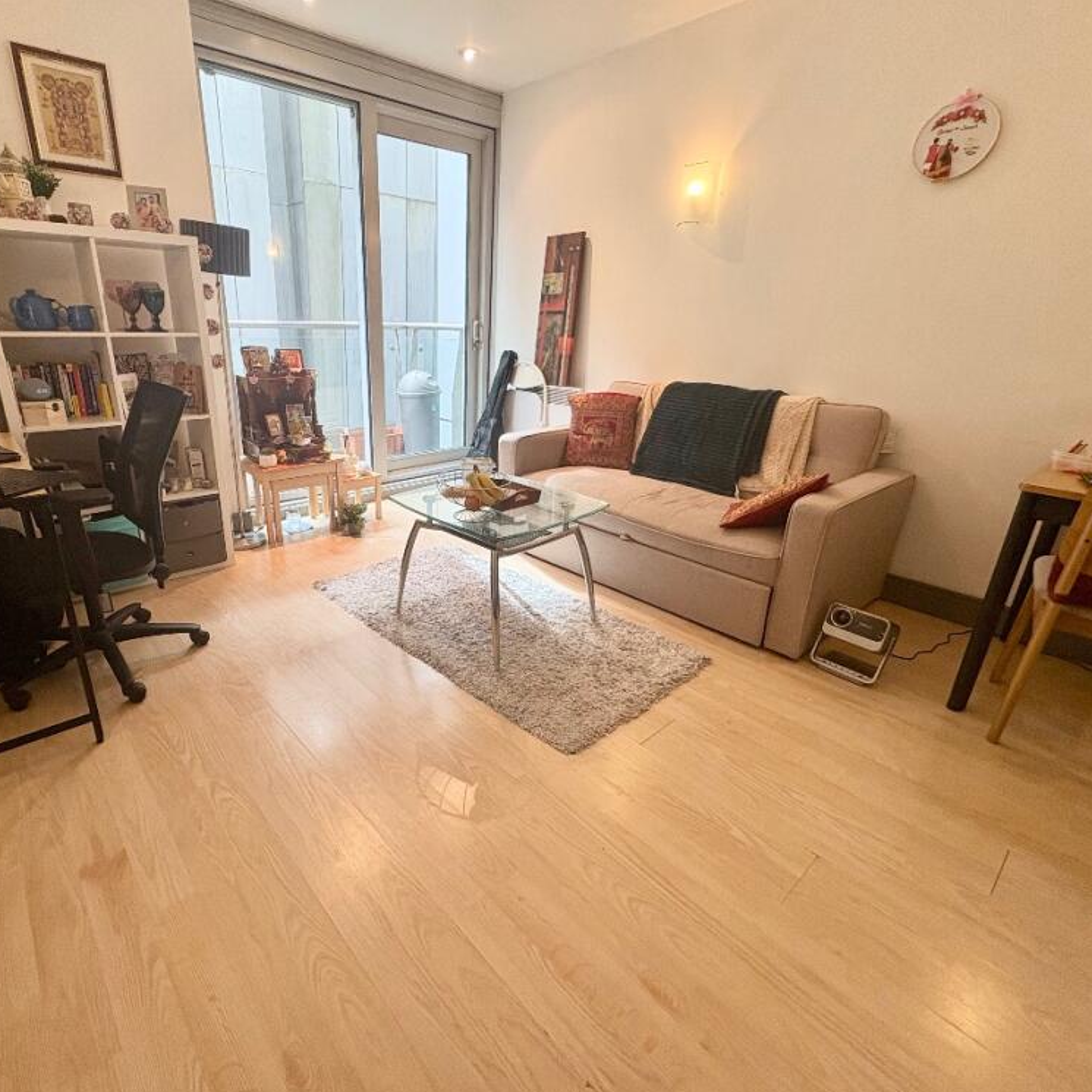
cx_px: 473
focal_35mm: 17
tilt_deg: -20.1
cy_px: 538
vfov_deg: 84.0
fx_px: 607
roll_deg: -0.9
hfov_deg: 83.5
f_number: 2.2
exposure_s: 1/50
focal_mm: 2.22
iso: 125
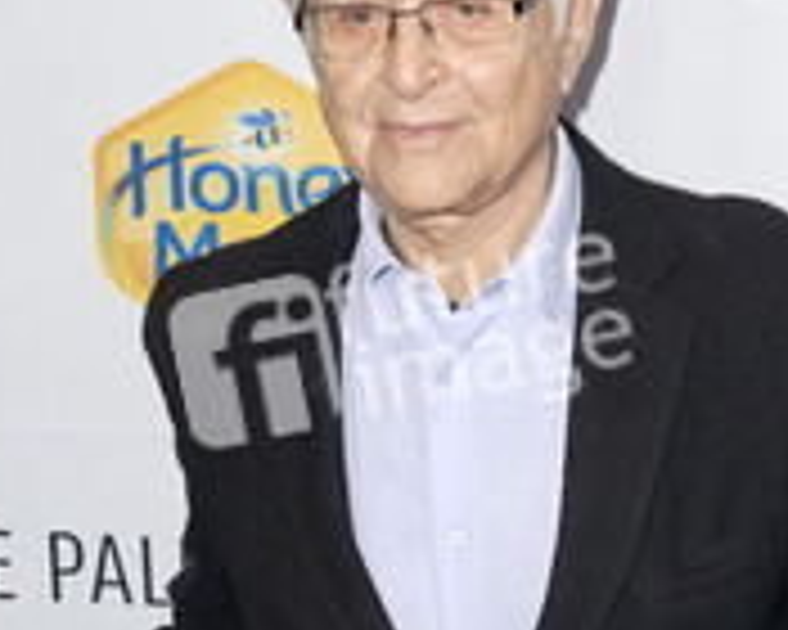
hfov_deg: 16.3
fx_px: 2752
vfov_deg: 13.0
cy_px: 567
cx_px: 534
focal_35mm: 118
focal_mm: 55
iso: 500
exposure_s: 1/400
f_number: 4.5
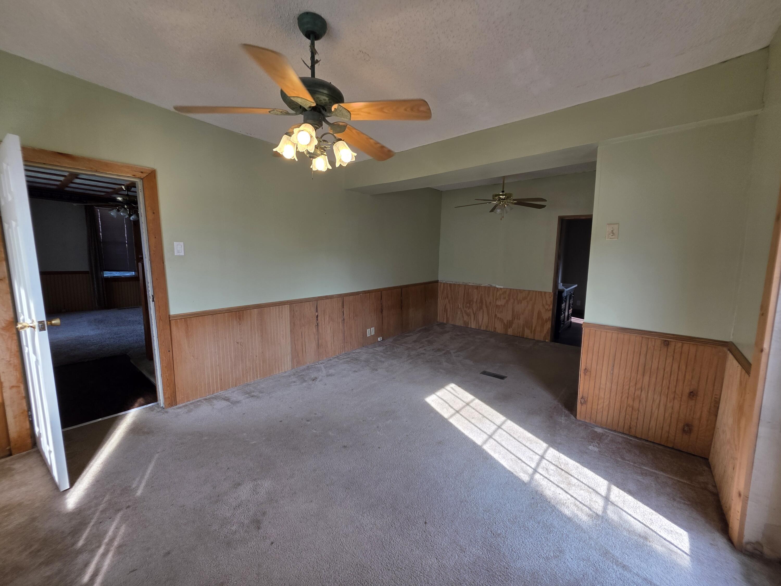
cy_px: 293
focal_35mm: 13
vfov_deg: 89.9
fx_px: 293
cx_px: 390
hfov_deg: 106.2
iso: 40
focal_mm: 2.2
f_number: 1.9
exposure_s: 1/120
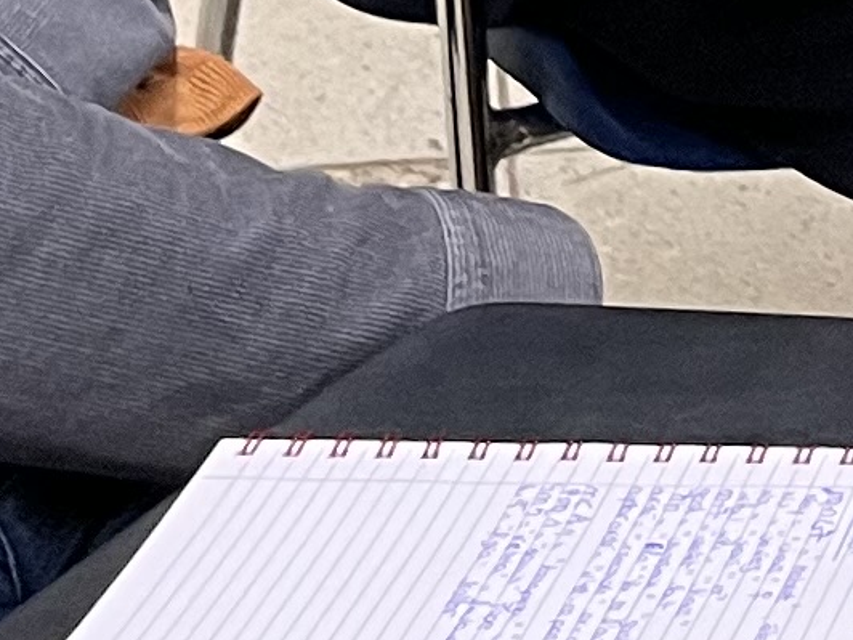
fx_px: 4854
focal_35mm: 197
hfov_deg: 9.3
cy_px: -765
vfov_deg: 7.2
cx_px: 1796
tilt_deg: -19.5
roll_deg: -4.8
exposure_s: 1/50
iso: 125
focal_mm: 5.1
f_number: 1.6
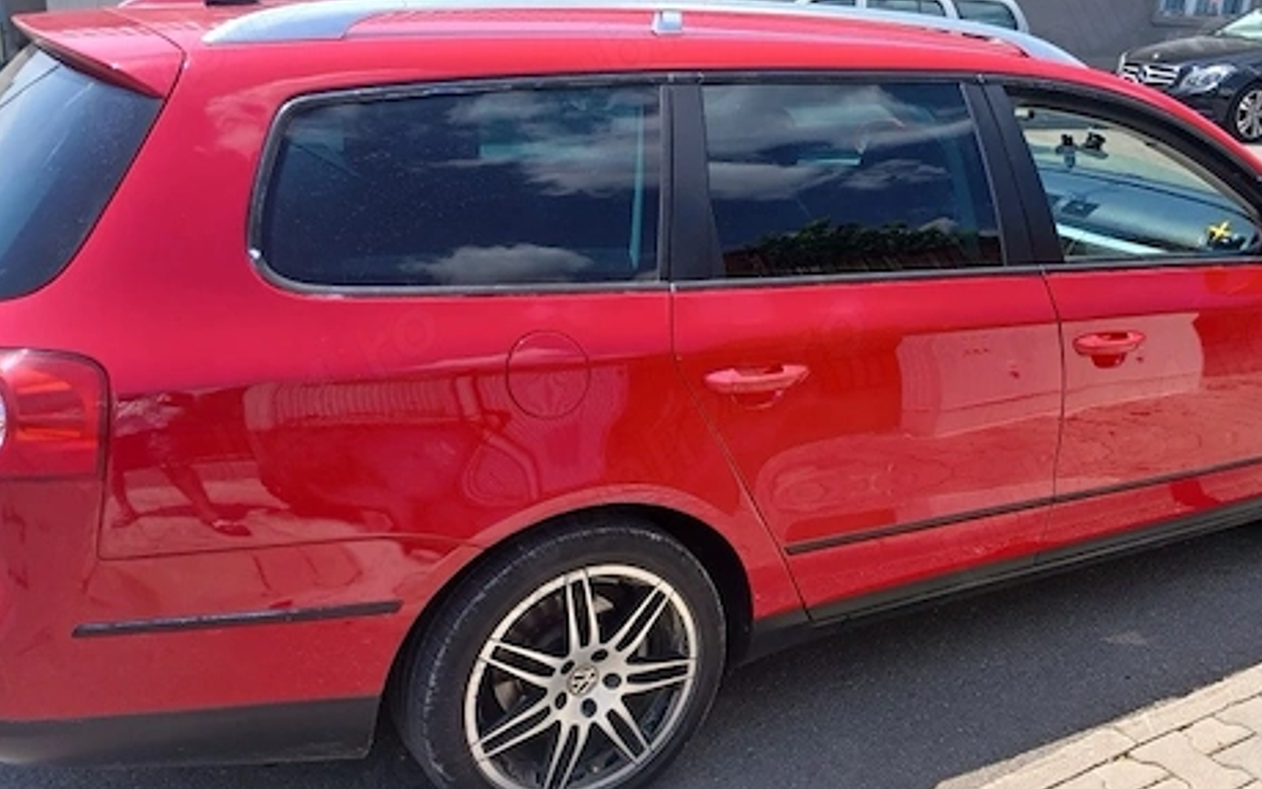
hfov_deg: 53.3
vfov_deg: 35.3
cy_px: 451
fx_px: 1238
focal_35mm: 36
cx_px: 797
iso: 20
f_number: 1.8
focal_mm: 3.98
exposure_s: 1/288
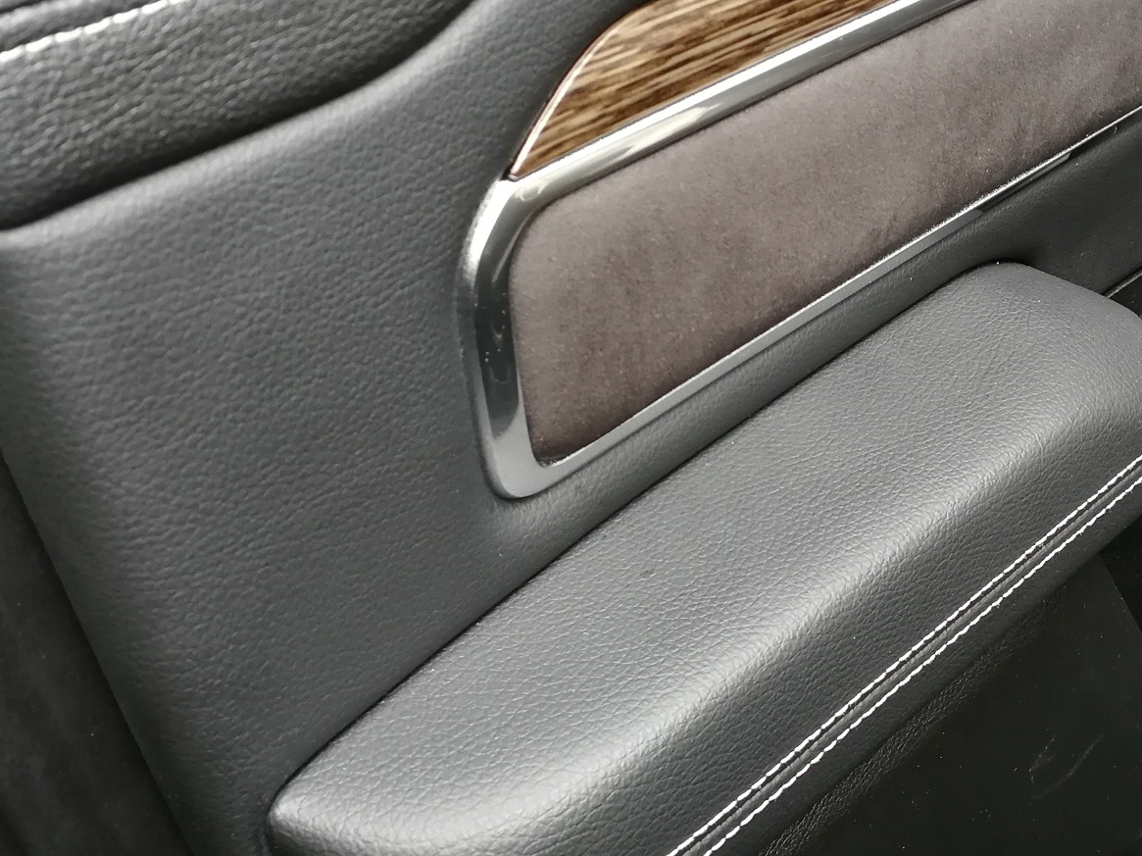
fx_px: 1517
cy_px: 385
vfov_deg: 31.5
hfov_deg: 40.9
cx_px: 736
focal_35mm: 46
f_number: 2.2
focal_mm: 3.95
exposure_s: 1/33.3
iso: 250
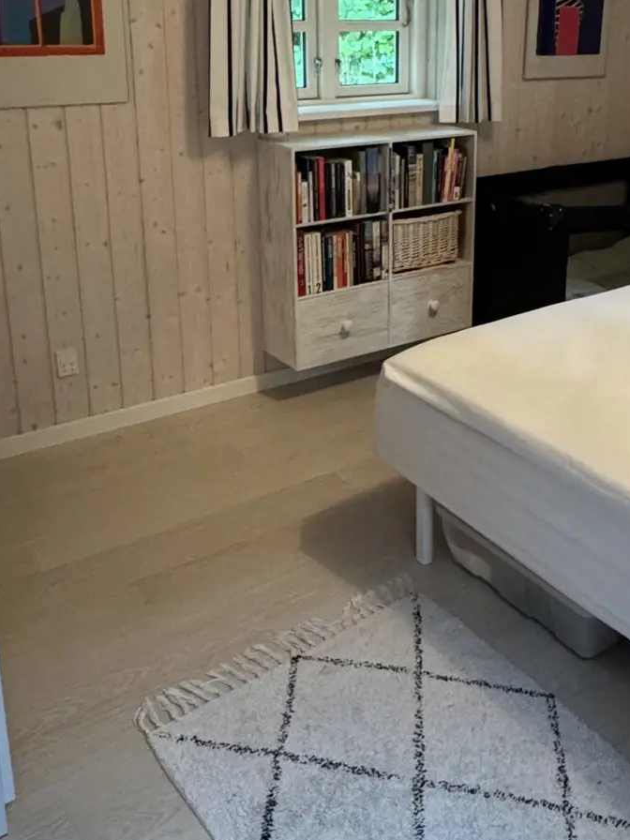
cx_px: 477
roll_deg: -1.7
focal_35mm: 40
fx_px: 971
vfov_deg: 45.8
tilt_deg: -15.6
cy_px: 254
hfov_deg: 35.1
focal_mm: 2.22
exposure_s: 1/50
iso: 500
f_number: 2.2
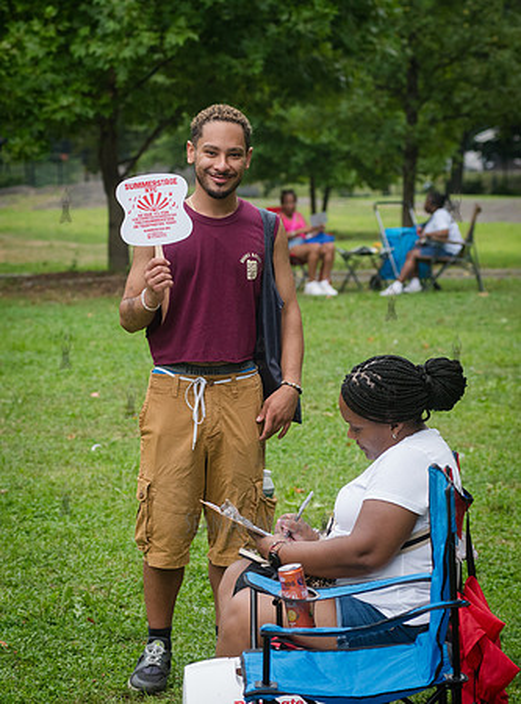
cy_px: 352
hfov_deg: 11.8
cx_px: 297
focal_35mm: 124
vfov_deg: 15.9
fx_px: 2520
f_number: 4.5
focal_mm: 86
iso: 1000
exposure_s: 1/640
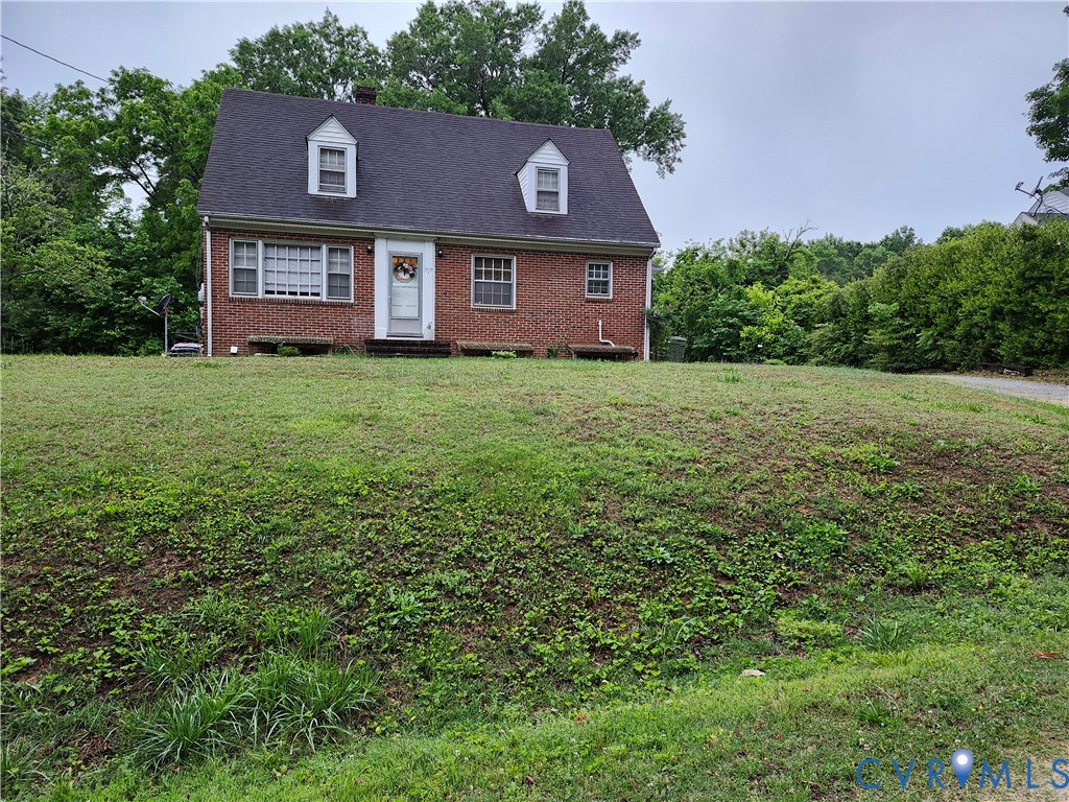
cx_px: 534
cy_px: 401
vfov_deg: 58.9
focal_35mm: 23
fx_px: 710
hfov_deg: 73.9
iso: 400
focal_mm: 5.54
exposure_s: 1/120
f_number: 1.8
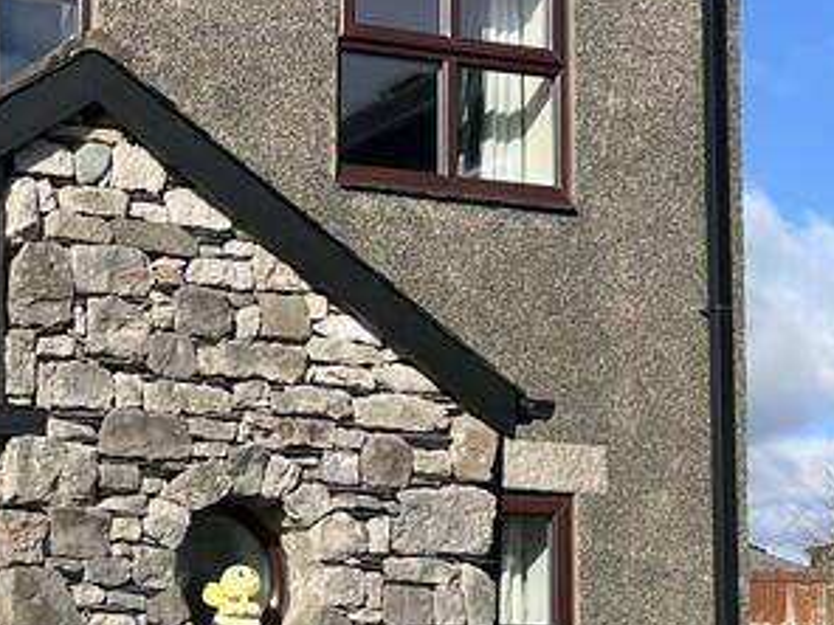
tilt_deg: +4.8
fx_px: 2168
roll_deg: -0.7
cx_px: -124
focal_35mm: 90
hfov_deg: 20.6
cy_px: 507
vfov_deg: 16.3
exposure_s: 1/4149
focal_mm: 5.1
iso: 50
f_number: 1.6
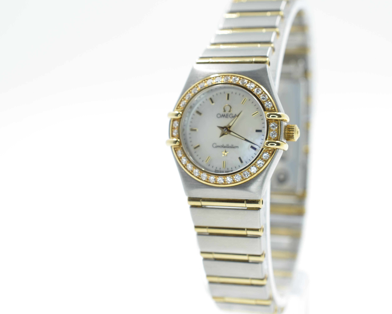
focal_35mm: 74
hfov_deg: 25.7
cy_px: 146
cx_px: 236
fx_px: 859
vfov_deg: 20.7
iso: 125
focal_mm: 40
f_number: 8
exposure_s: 1/50
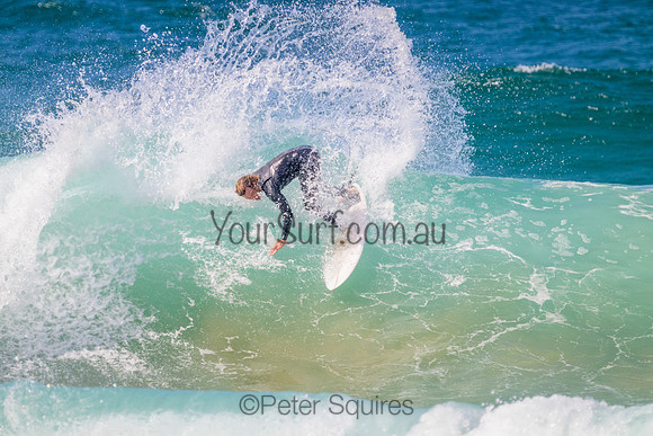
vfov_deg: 1.7
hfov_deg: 2.6
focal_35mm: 800
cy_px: 218
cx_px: 326
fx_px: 14514
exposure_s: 1/2000
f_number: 11
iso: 1400
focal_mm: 800
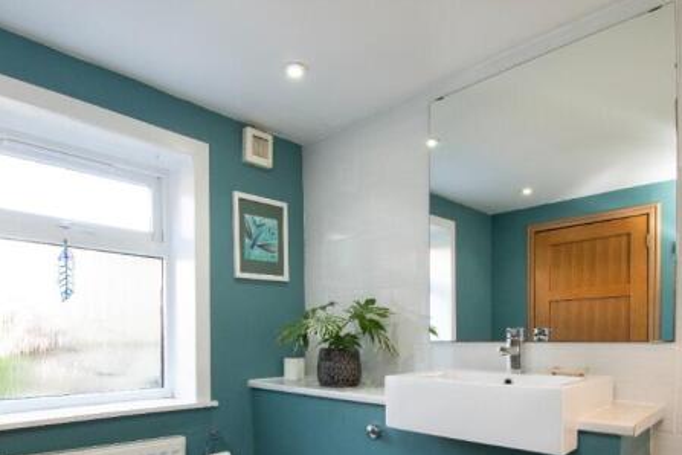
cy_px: 331
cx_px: 304
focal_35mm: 22
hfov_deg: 78.3
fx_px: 417
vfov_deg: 55.0
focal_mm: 10
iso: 320
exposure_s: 1/4
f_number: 8
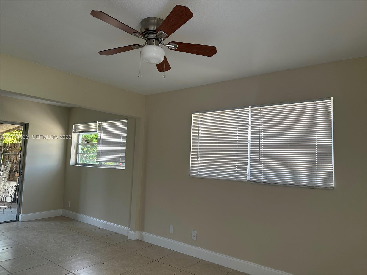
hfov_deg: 71.6
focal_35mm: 24
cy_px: 138
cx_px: 184
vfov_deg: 56.8
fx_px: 254
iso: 64
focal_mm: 6.86
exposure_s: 1/125
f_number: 1.78
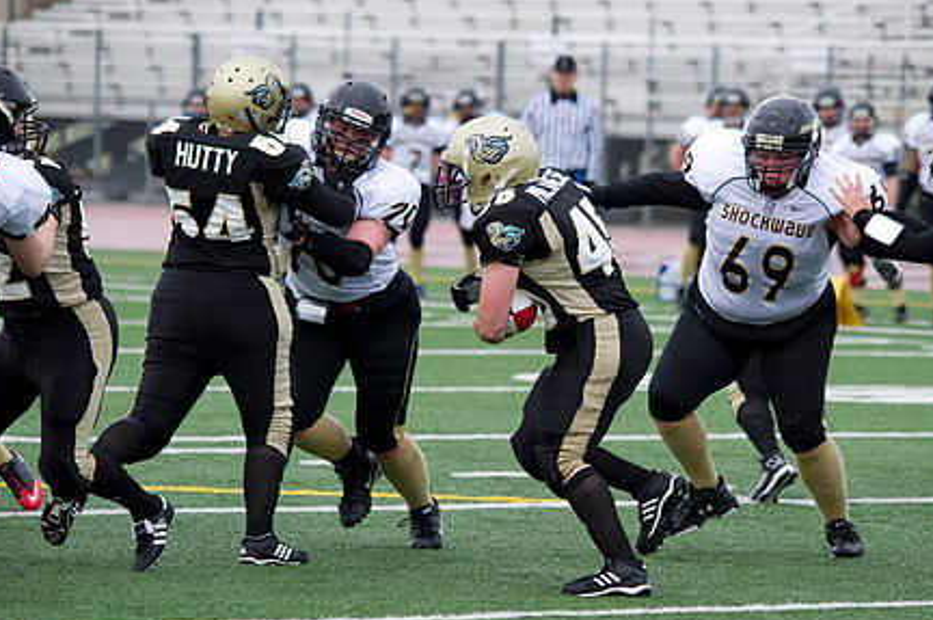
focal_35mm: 309
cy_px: 378
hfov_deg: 6.7
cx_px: 512
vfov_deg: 4.4
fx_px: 7999
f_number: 5.6
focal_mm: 230
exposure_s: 1/1000
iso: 2200
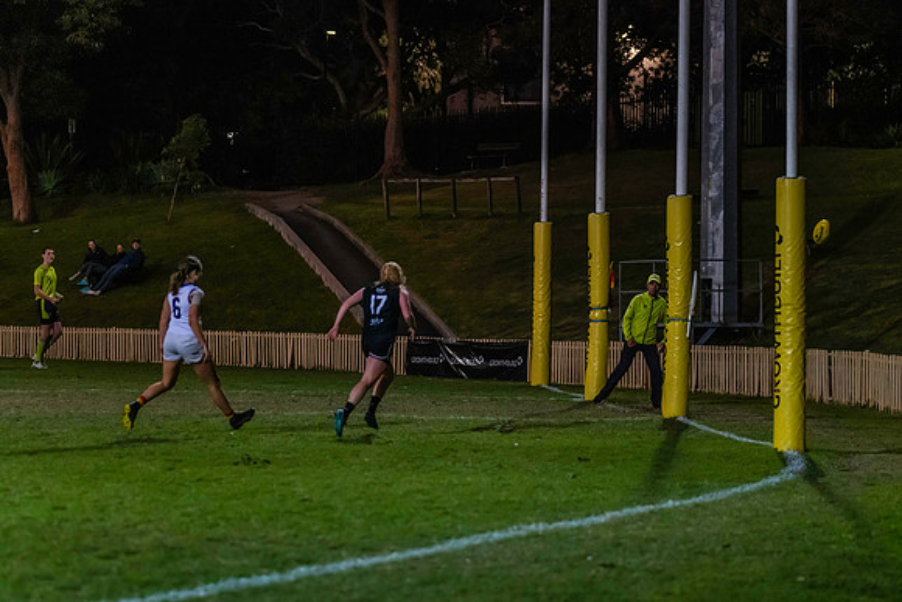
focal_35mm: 127
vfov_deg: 10.8
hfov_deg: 16.2
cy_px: 294
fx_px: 3172
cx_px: 469
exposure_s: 1/1250
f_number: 2.8
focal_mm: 120
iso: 10000
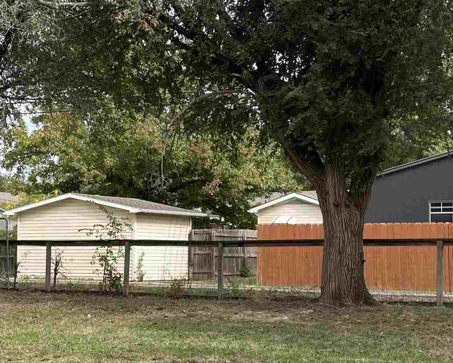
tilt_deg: +1.7
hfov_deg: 24.8
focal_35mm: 76
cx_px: 123
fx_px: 1019
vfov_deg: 20.1
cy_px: 217
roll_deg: -0.6
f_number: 1.6
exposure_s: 1/1159
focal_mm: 4.2
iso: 32
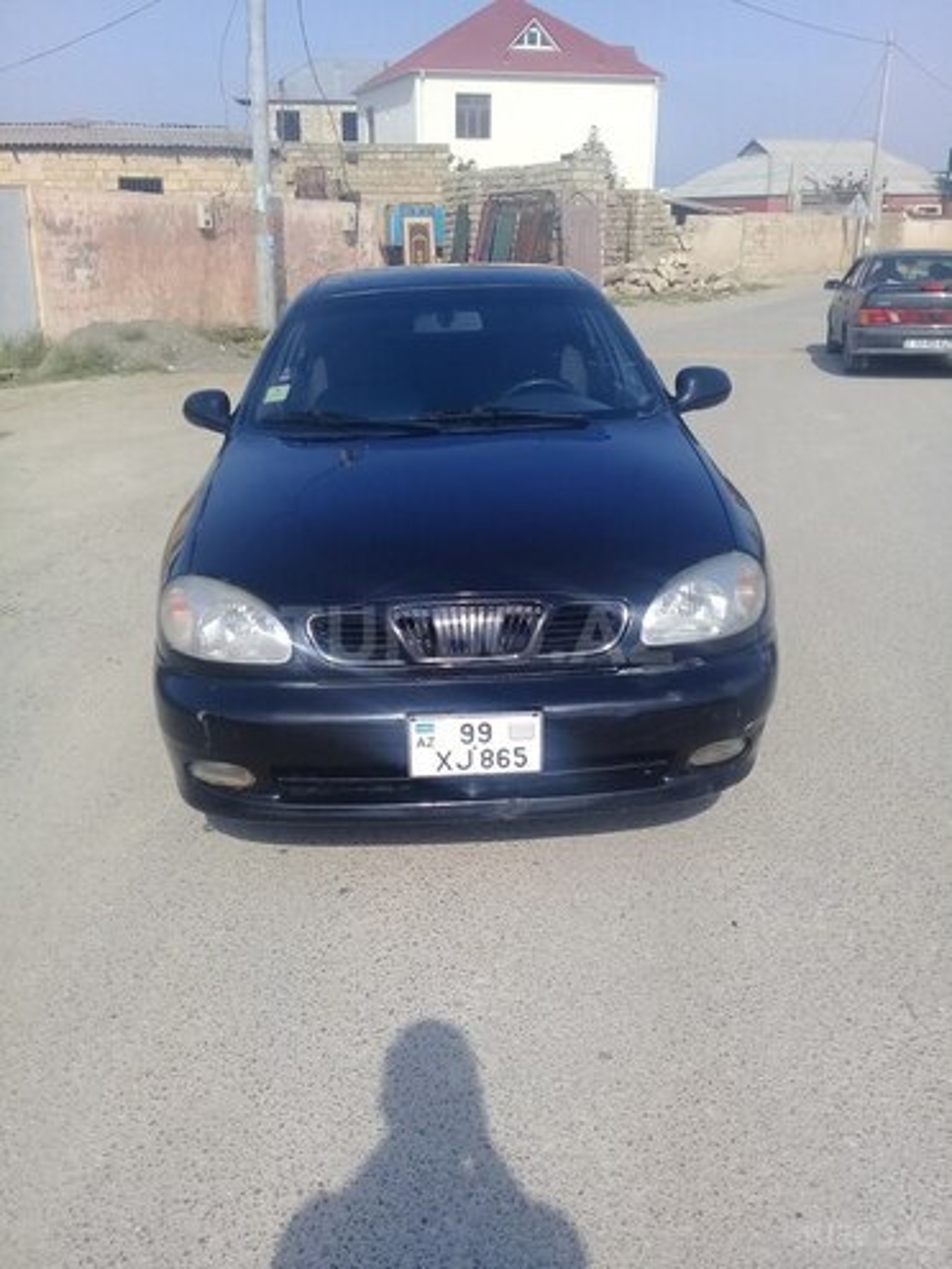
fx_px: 1137
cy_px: 634
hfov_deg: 45.4
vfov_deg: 58.4
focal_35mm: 31
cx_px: 476
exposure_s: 1/1391
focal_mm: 3.3
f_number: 2.2
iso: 50
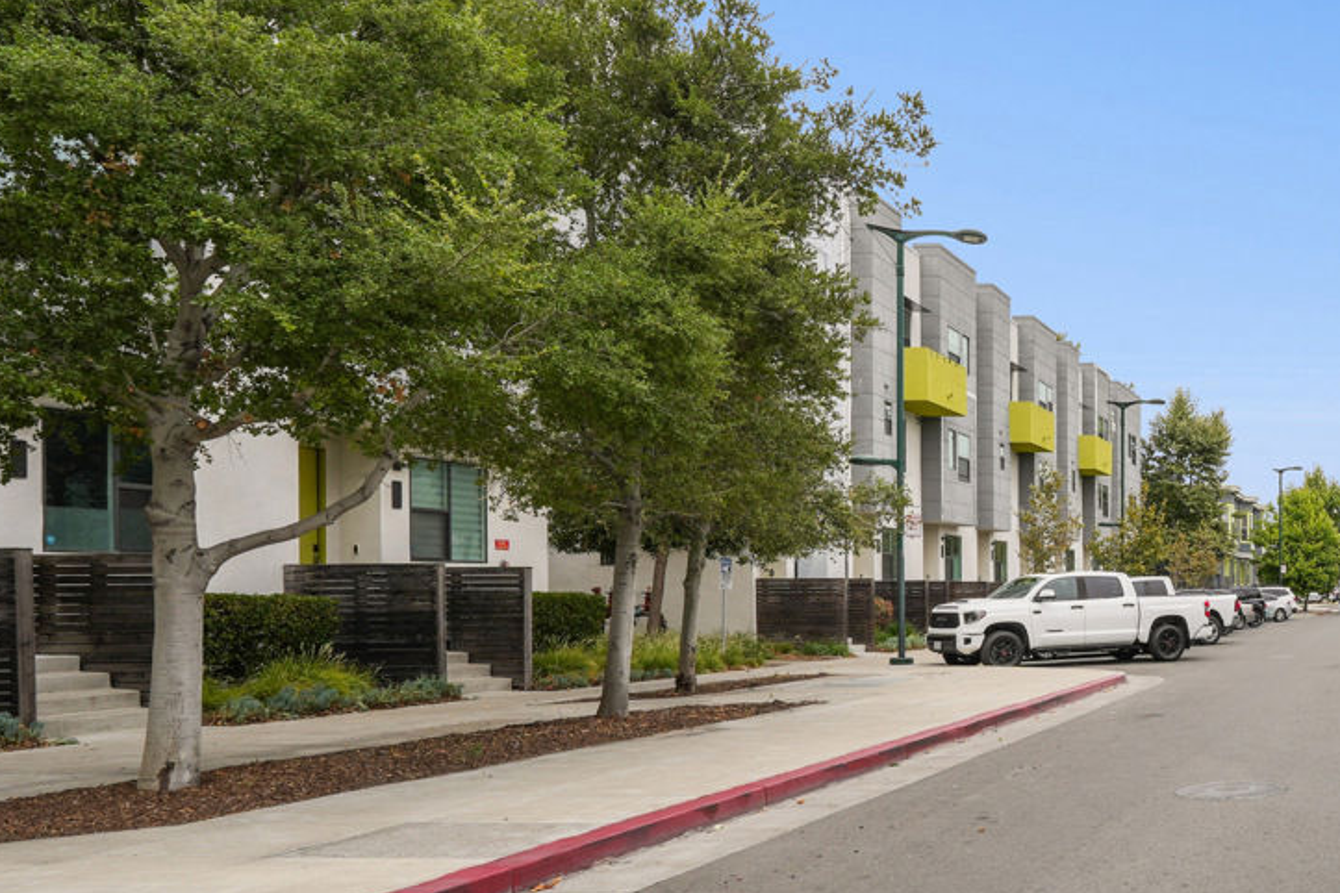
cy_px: 644
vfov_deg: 41.4
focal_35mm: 31
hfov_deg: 47.6
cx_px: 1397
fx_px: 1154
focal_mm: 14
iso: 100
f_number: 11
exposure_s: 1/100
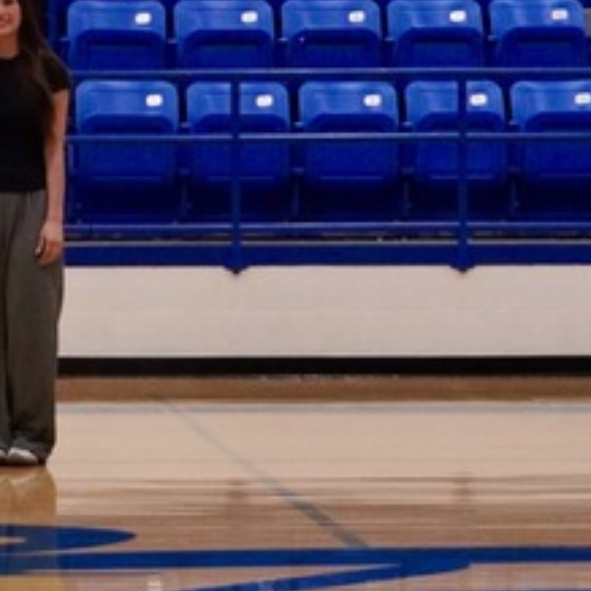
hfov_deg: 7.6
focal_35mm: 228
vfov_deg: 7.7
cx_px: -209
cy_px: 148
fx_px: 4404
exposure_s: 1/160
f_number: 5.6
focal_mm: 38
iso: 1250
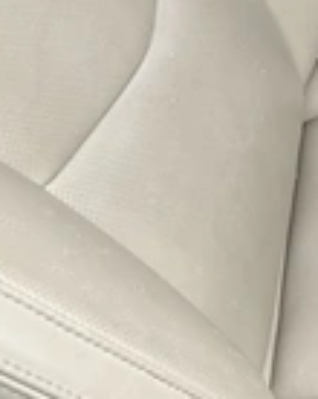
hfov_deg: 16.3
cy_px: 240
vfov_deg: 23.3
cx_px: 538
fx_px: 967
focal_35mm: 82
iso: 40
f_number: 1.8
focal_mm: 3
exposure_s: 1/122
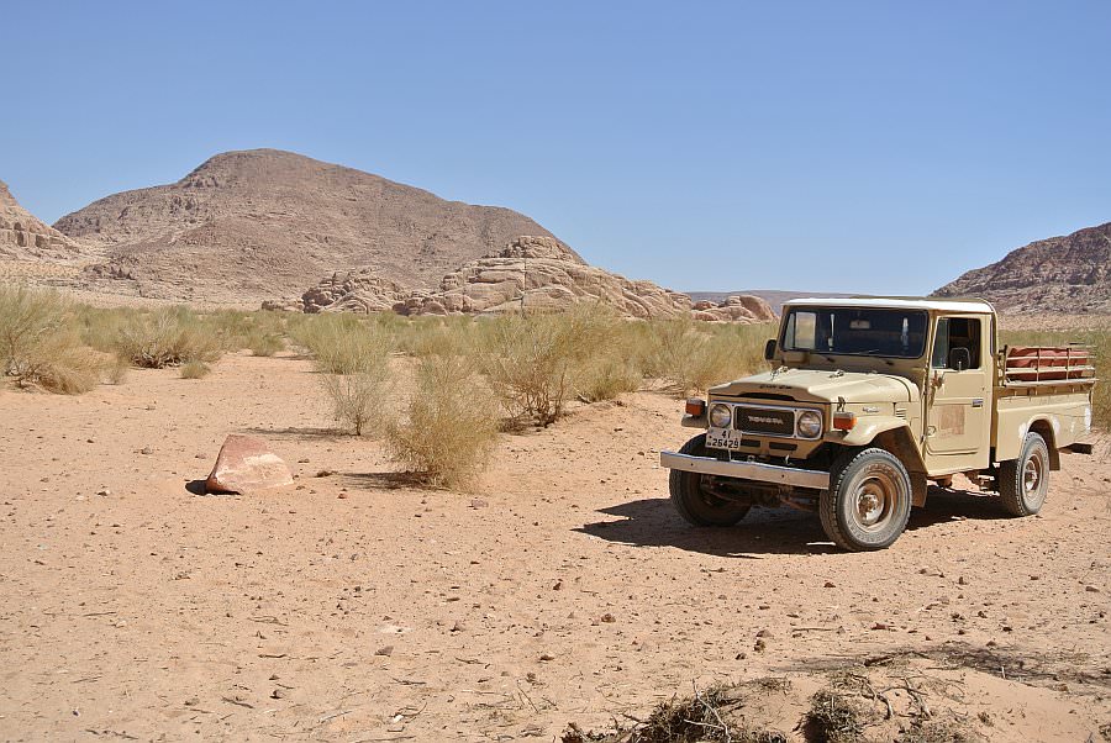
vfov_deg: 29.9
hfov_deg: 43.6
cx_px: 556
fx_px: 1390
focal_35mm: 45
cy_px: 372
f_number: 5
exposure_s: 1/800
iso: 100
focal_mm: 16.9
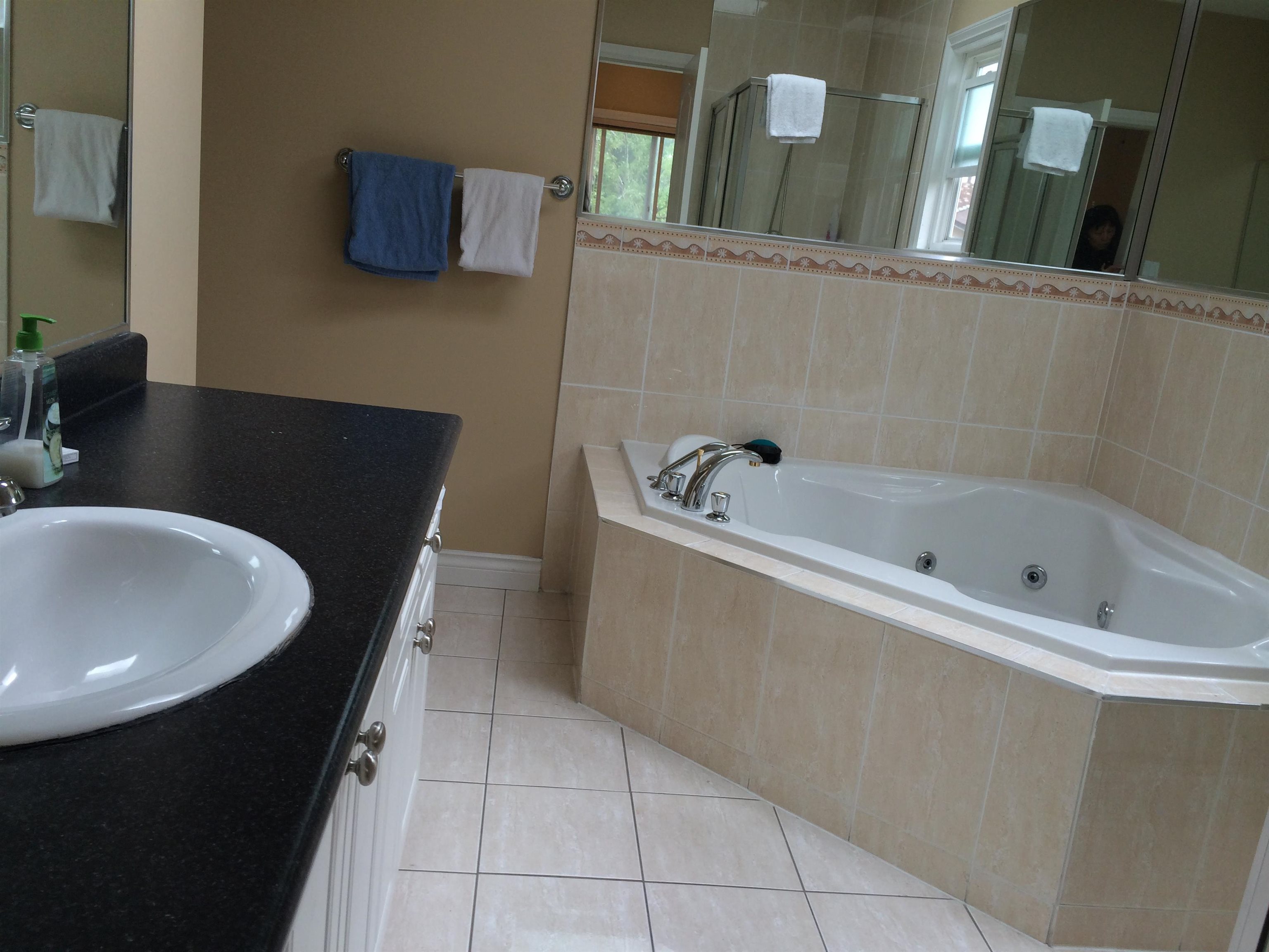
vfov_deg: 46.8
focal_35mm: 30
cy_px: 476
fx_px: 1100
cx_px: 634
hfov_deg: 60.0
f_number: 2.2
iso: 64
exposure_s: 1/120
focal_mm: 4.12
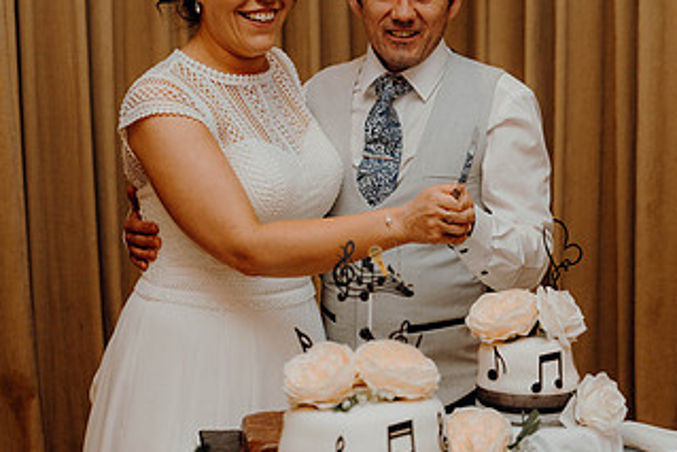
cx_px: 390
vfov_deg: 15.0
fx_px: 1712
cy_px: 220
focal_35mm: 91
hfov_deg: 22.3
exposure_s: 1/200
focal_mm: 50
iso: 1250
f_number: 2.8
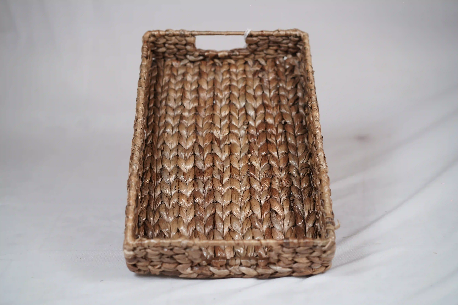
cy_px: 152
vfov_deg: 24.6
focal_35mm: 55
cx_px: 229
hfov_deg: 36.2
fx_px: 700
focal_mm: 55
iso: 250
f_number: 3.2
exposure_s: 1/125
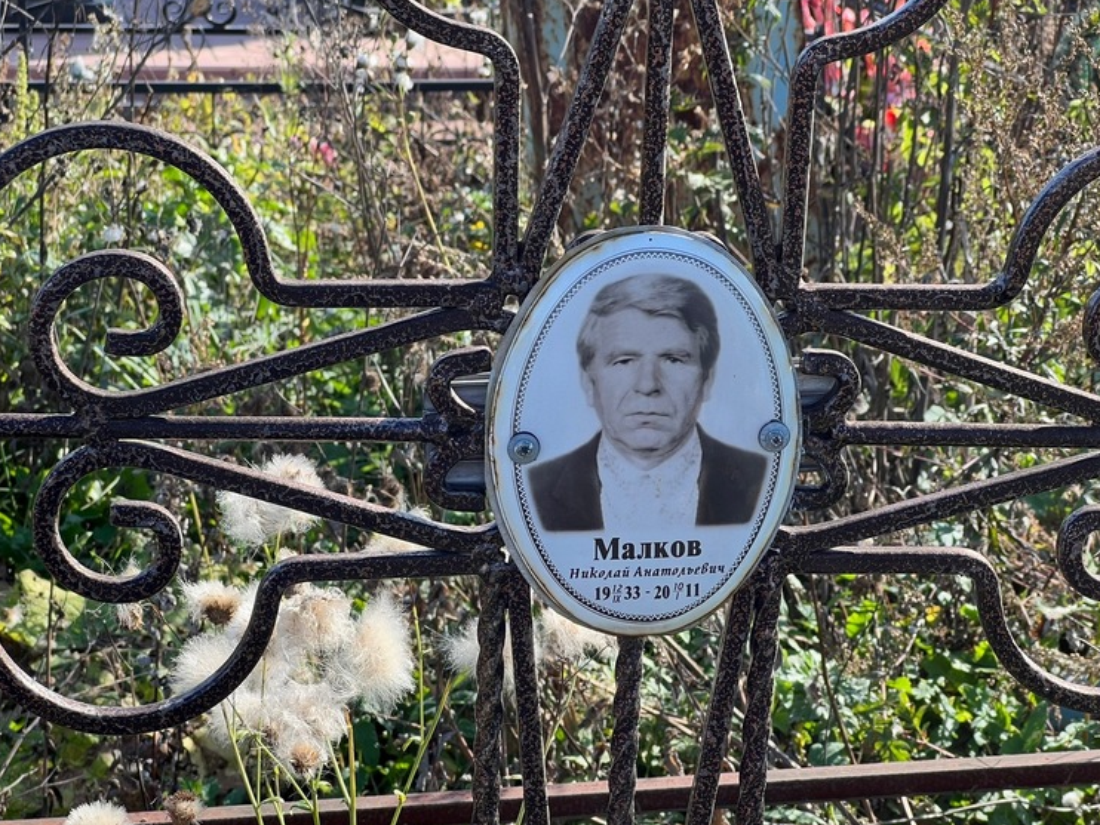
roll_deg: -1.6
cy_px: 438
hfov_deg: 23.5
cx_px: 590
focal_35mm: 83
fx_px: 2638
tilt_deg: -15.6
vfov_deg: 17.8
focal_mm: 9
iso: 32
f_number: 2.8
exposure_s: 1/183
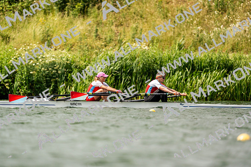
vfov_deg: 2.3
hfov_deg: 3.4
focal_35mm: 600
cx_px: 126
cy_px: 84
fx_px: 4184
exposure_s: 1/2000
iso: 400
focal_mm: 600
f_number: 6.3
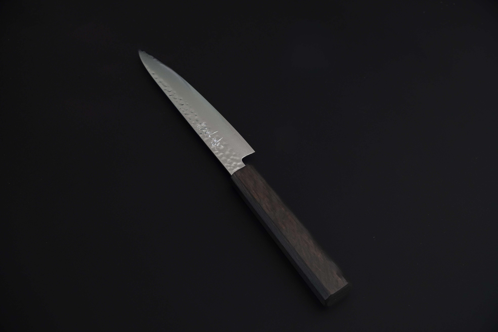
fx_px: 658
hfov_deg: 41.5
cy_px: 166
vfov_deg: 28.3
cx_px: 249
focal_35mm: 48
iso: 640
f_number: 5.6
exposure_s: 1/160
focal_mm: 31.7
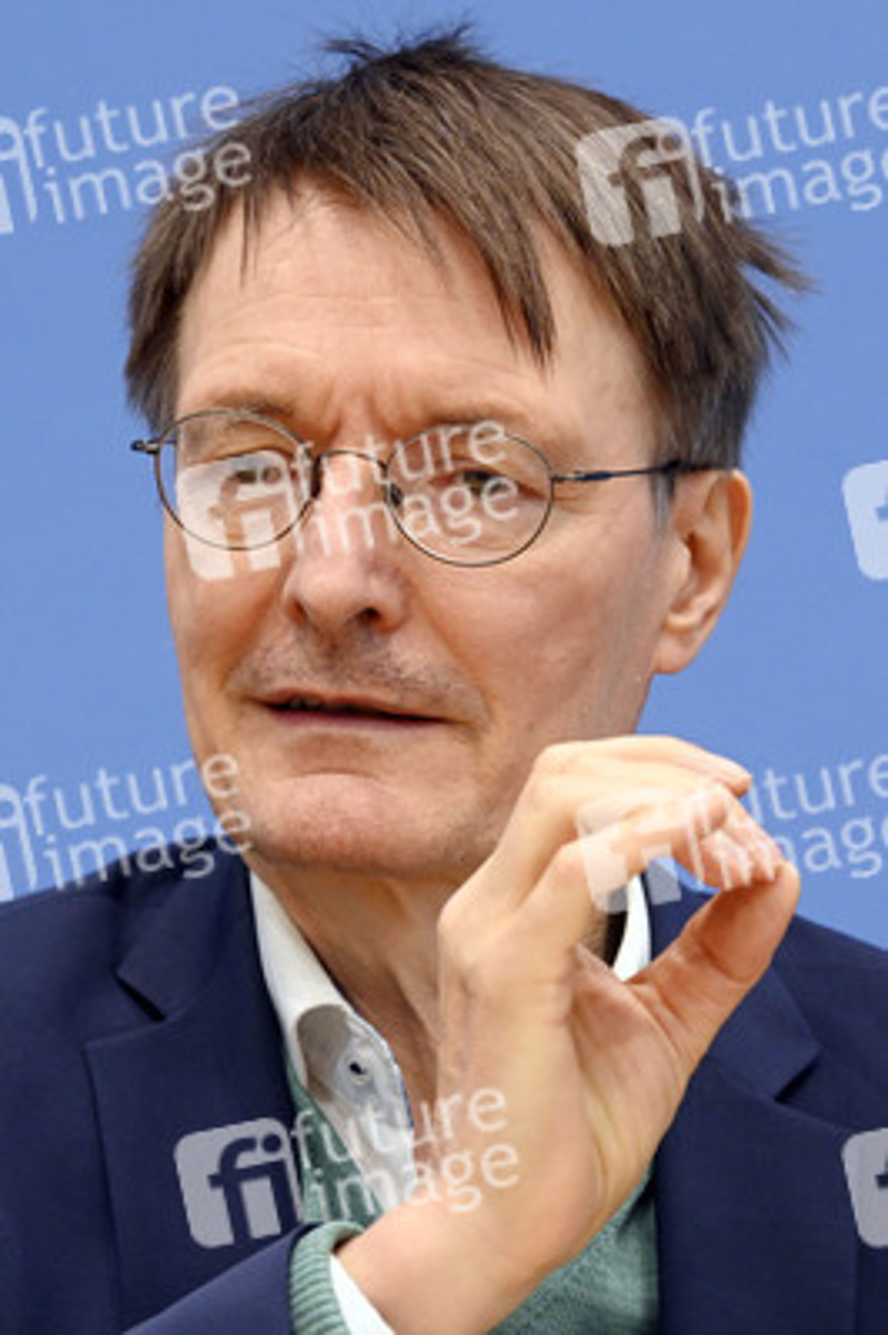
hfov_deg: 9.1
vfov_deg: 13.7
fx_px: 5559
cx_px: 444
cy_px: 668
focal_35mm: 150
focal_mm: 150
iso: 4000
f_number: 6.3
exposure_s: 1/400
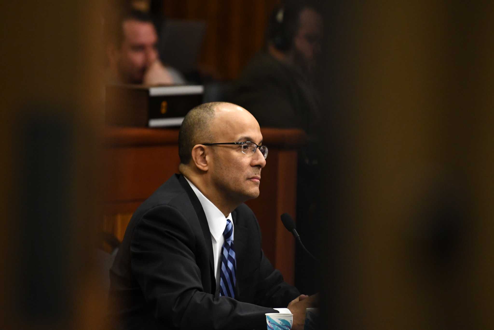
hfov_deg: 7.4
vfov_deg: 5.0
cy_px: 165
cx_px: 247
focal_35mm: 278
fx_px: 3807
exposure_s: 1/1000
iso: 5000
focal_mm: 185
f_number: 2.8
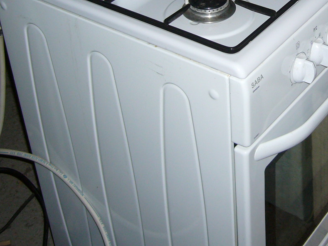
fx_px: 673
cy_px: 2
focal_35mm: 71
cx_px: 241
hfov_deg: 27.1
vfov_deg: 20.1
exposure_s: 1/30
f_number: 2.8
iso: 100
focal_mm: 5.8
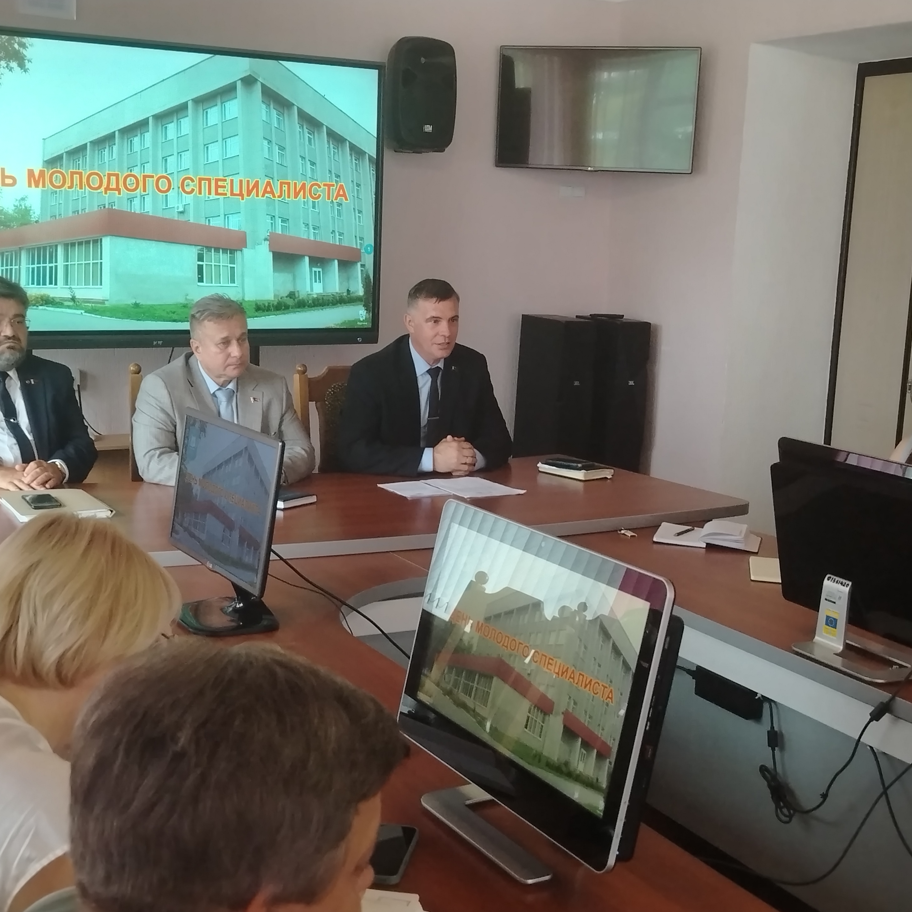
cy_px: 458
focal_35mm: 48
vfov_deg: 35.4
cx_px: 457
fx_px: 1431
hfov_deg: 35.4
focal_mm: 5.25
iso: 456
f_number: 1.75
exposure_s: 1/60
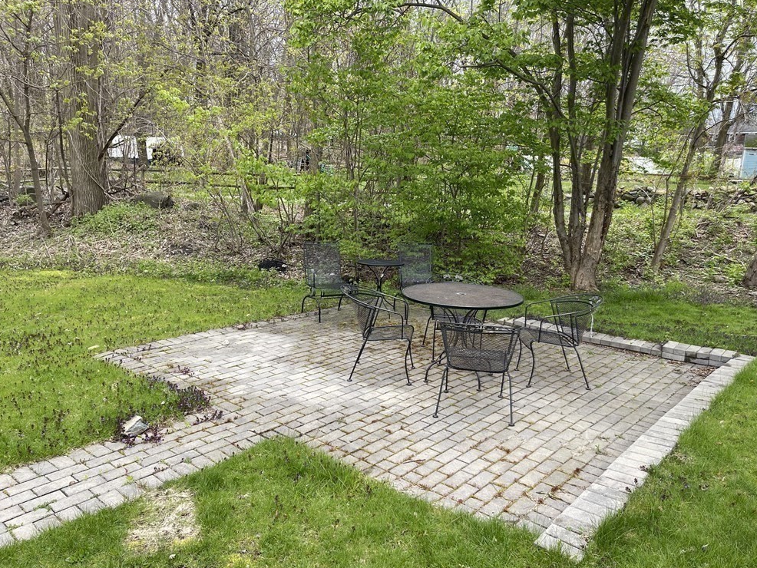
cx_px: 380
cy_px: 285
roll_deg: -2.8
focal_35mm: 27
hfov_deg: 65.3
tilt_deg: -11.3
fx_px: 591
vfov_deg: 51.4
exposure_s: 1/1175
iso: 32
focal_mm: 5.1
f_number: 1.6
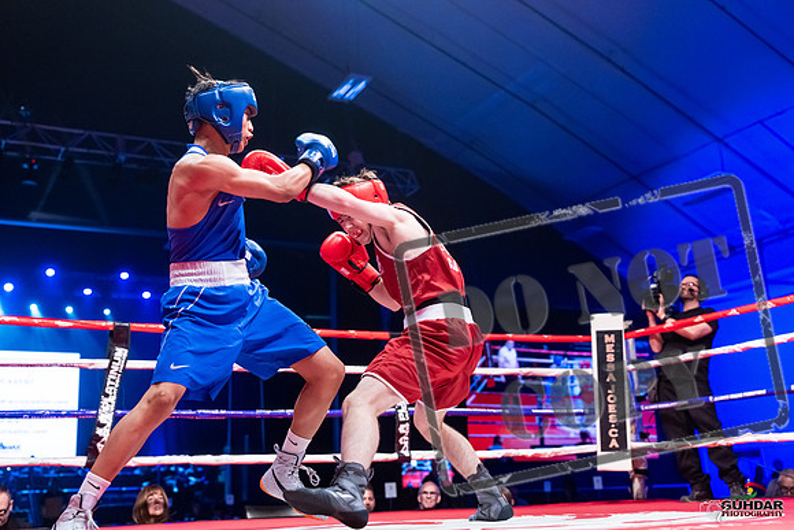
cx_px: 397
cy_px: 265
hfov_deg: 46.4
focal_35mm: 42
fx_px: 927
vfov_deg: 31.9
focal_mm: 42
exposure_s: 1/800
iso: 4000
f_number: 2.8
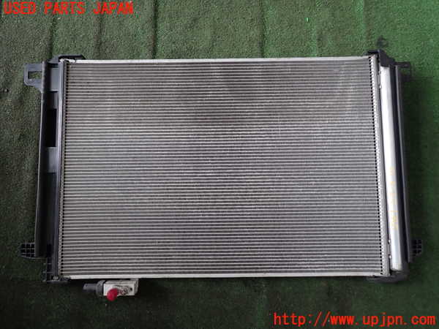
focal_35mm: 25
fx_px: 317
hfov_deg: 69.4
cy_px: 164
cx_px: 220
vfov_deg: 54.9
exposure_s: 1/60
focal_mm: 4.5
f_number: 2
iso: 100
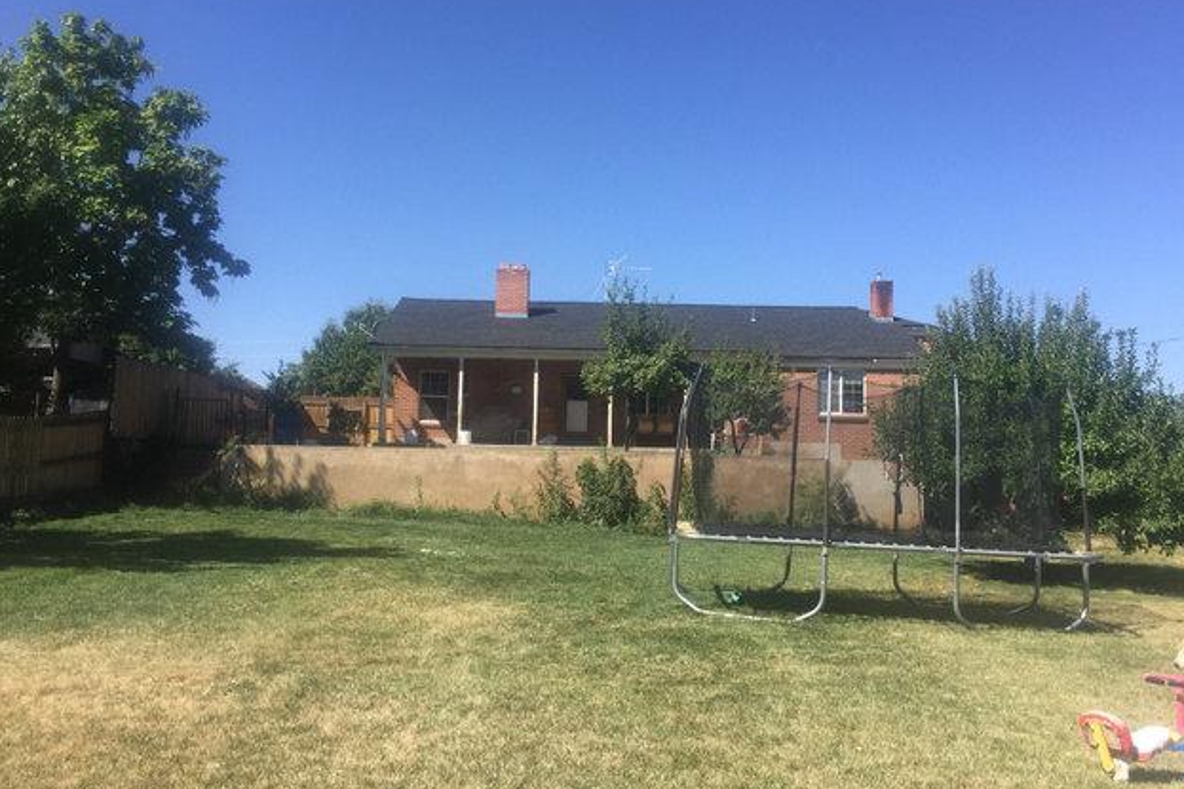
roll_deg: -2.2
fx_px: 1019
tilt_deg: +4.8
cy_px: 371
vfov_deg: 42.3
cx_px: 591
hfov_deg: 60.3
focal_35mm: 31
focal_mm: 4.15
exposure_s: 1/1522
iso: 32
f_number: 2.2
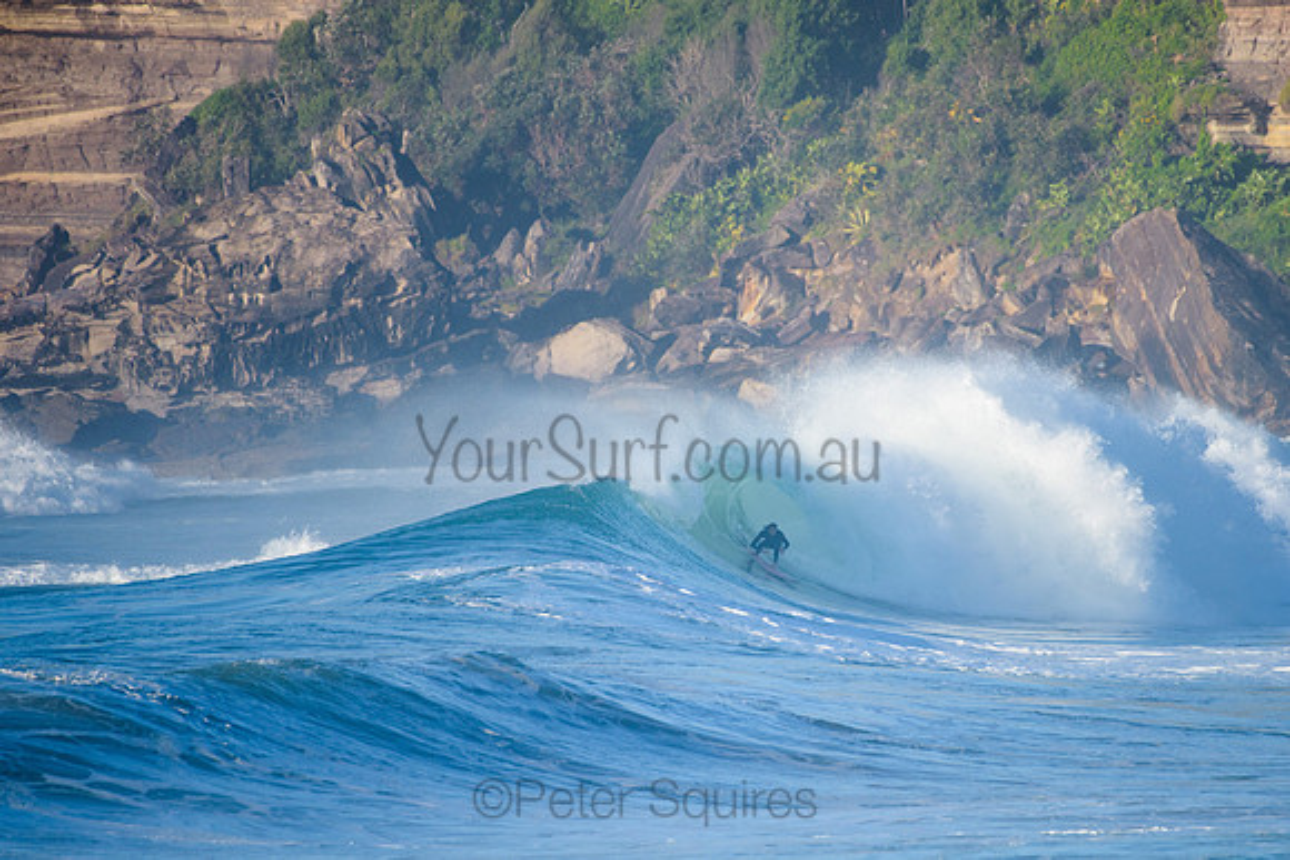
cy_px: 527
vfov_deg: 2.2
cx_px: 762
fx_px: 21963
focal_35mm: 613
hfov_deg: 3.4
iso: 250
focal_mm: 500
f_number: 5.6
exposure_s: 1/1600
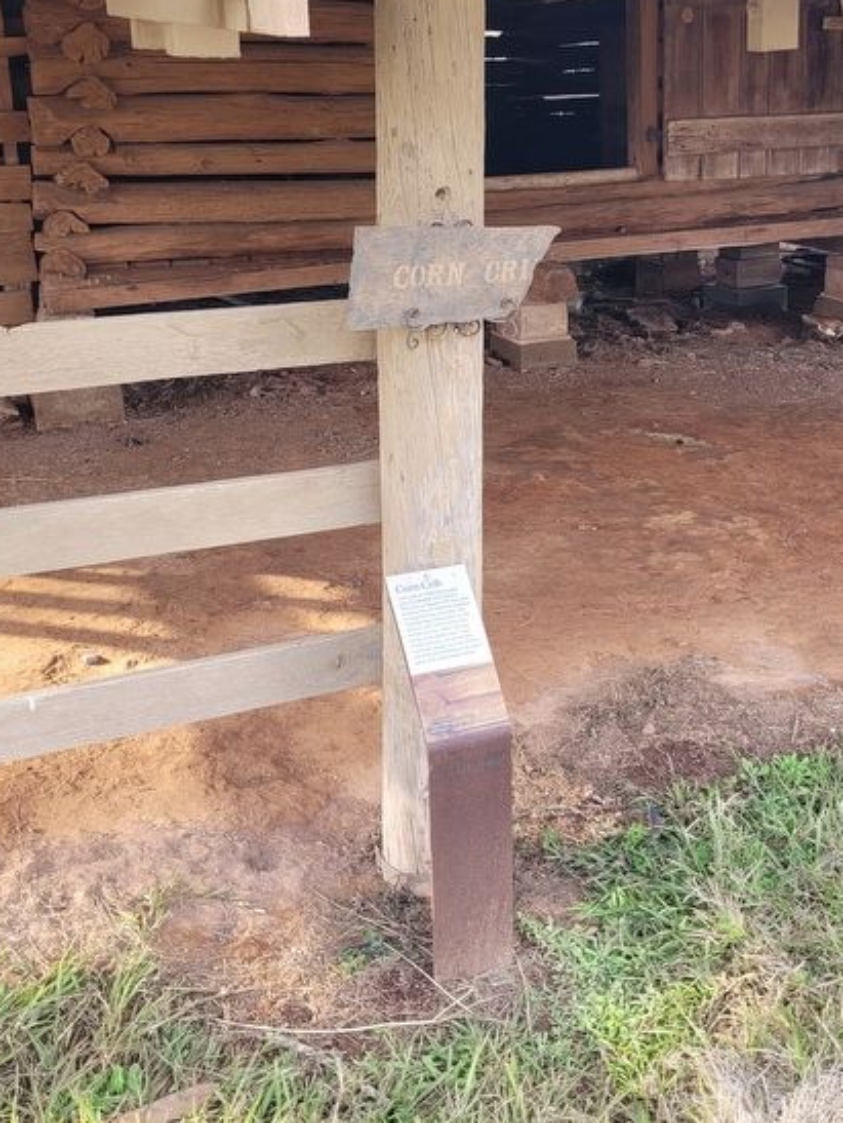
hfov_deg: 37.7
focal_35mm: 38
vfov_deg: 48.4
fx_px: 1232
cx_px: 492
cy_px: 404
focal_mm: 5.4
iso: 40
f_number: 1.8
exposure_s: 1/132
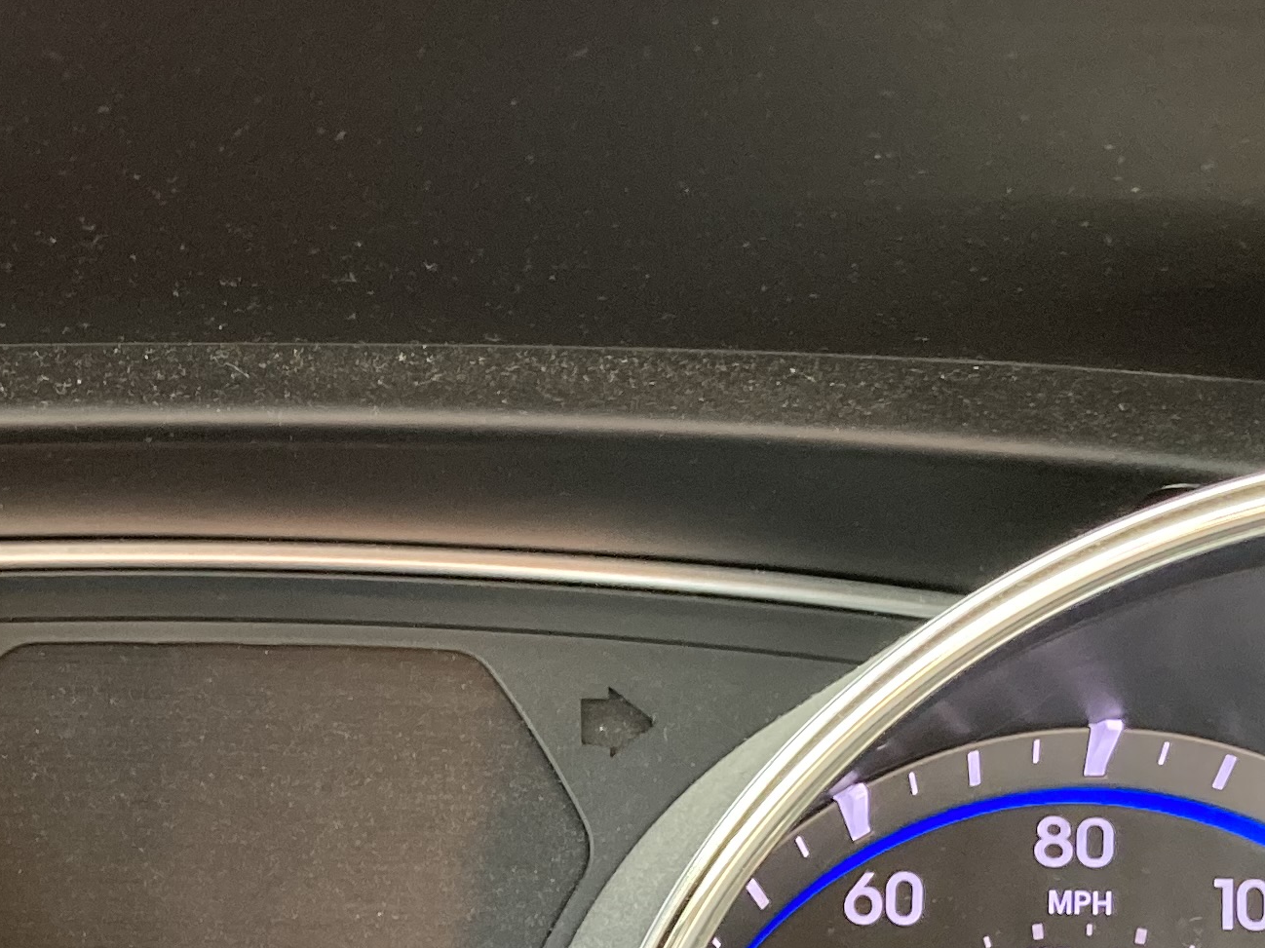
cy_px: 840
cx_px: 236
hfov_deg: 22.2
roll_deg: -2.8
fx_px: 3179
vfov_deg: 16.8
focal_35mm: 87
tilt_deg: -14.5
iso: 125
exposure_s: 1/60
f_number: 1.8
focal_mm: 3.99
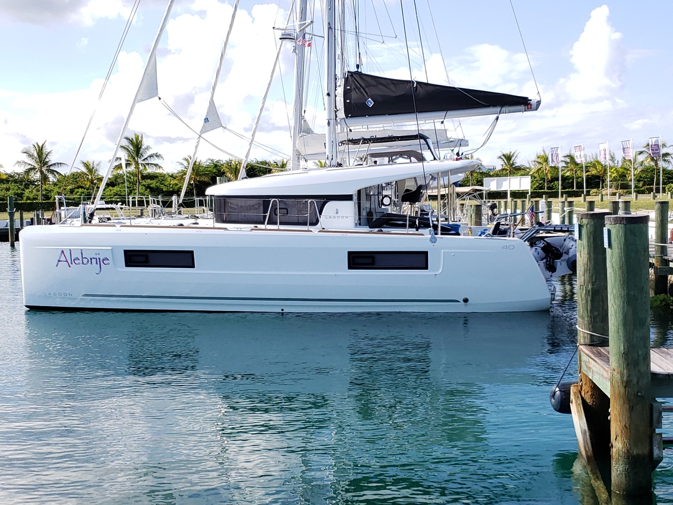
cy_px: 252
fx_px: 505
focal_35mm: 26
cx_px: 336
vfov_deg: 53.1
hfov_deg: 67.3
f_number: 1.5
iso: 100
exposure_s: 1/3000
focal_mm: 4.3
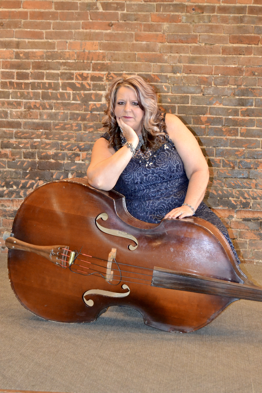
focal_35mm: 72
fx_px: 786
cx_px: 131
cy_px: 196
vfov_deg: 28.1
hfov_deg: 18.9
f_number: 5.3
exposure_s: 1/60
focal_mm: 48
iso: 3200
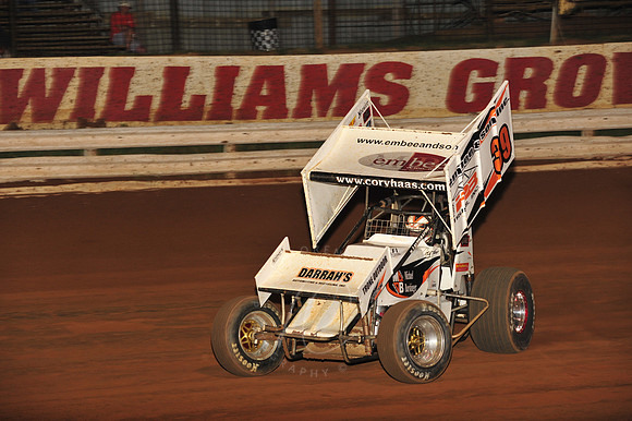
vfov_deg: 10.1
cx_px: 316
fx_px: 2369
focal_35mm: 135
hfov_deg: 15.2
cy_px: 210
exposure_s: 1/320
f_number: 6.3
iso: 1000
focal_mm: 135
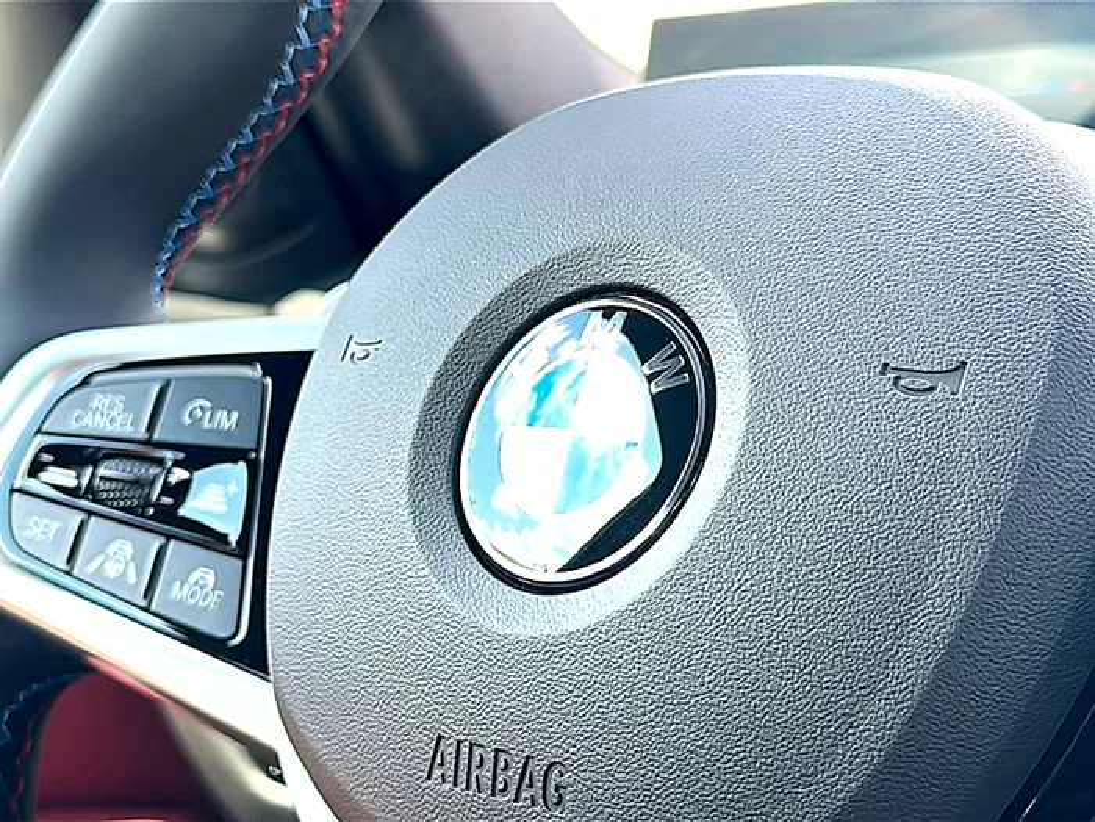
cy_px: 411
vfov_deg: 29.7
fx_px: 1550
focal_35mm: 49
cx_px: 548
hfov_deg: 38.9
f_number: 1.78
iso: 100
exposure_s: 1/335
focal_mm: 6.86
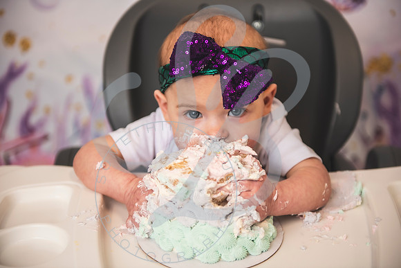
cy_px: 134
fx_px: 691
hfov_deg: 32.4
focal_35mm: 62
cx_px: 200
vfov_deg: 21.9
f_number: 2.8
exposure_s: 1/160
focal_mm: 62
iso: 250
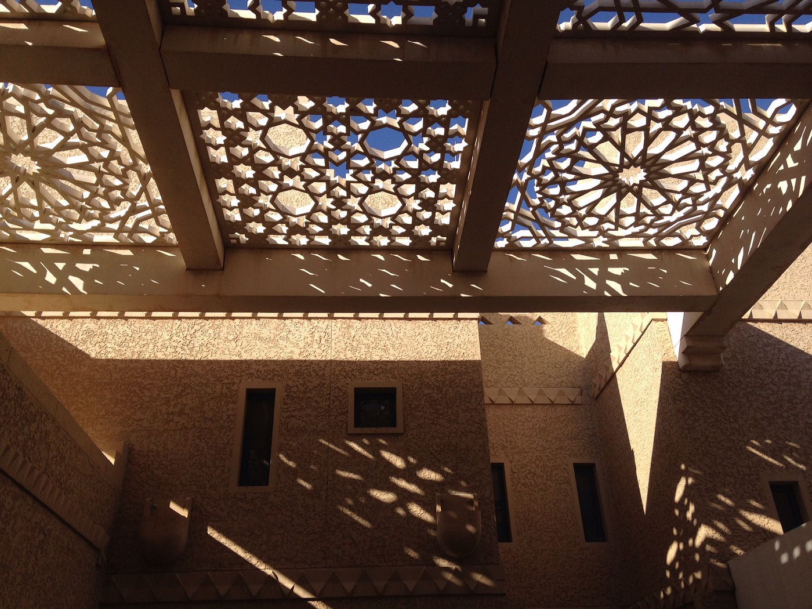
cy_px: 304
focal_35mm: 33
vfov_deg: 42.9
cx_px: 406
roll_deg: +0.6
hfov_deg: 55.4
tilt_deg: +31.2
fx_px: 774
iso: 50
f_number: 2.4
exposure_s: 1/1290
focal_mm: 4.12
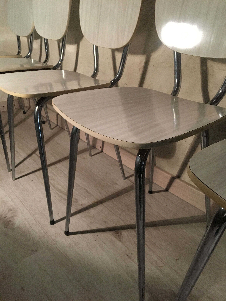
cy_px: 150
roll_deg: -0.2
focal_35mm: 29
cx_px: 113
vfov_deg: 61.7
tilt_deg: -27.8
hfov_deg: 48.2
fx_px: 252
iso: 200
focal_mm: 4.15
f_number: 2.2
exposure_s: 1/33
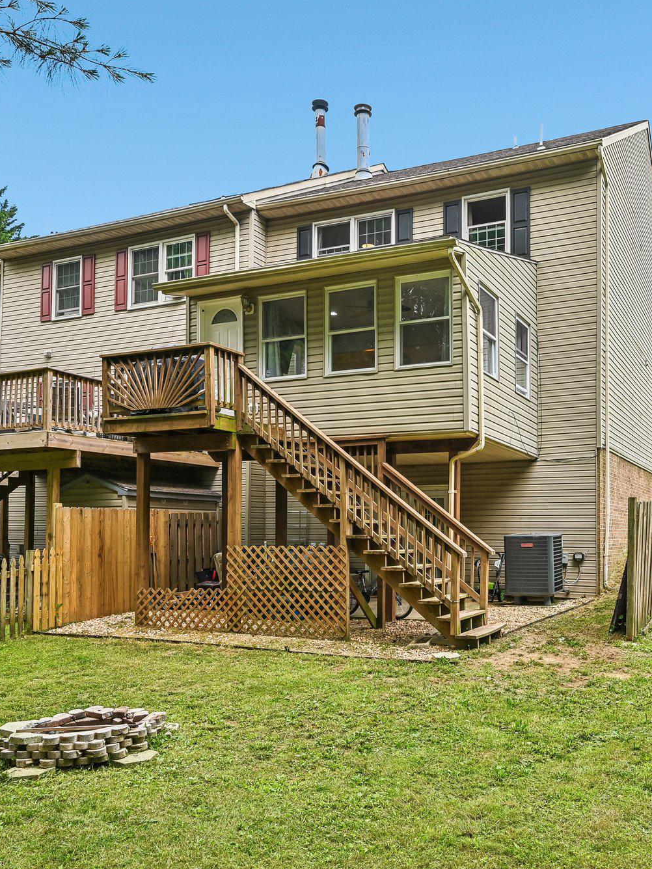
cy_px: 432
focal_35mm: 29
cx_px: 428
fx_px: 722
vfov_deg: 62.1
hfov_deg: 47.9
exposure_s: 1/40
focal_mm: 19.5
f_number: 8
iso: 100
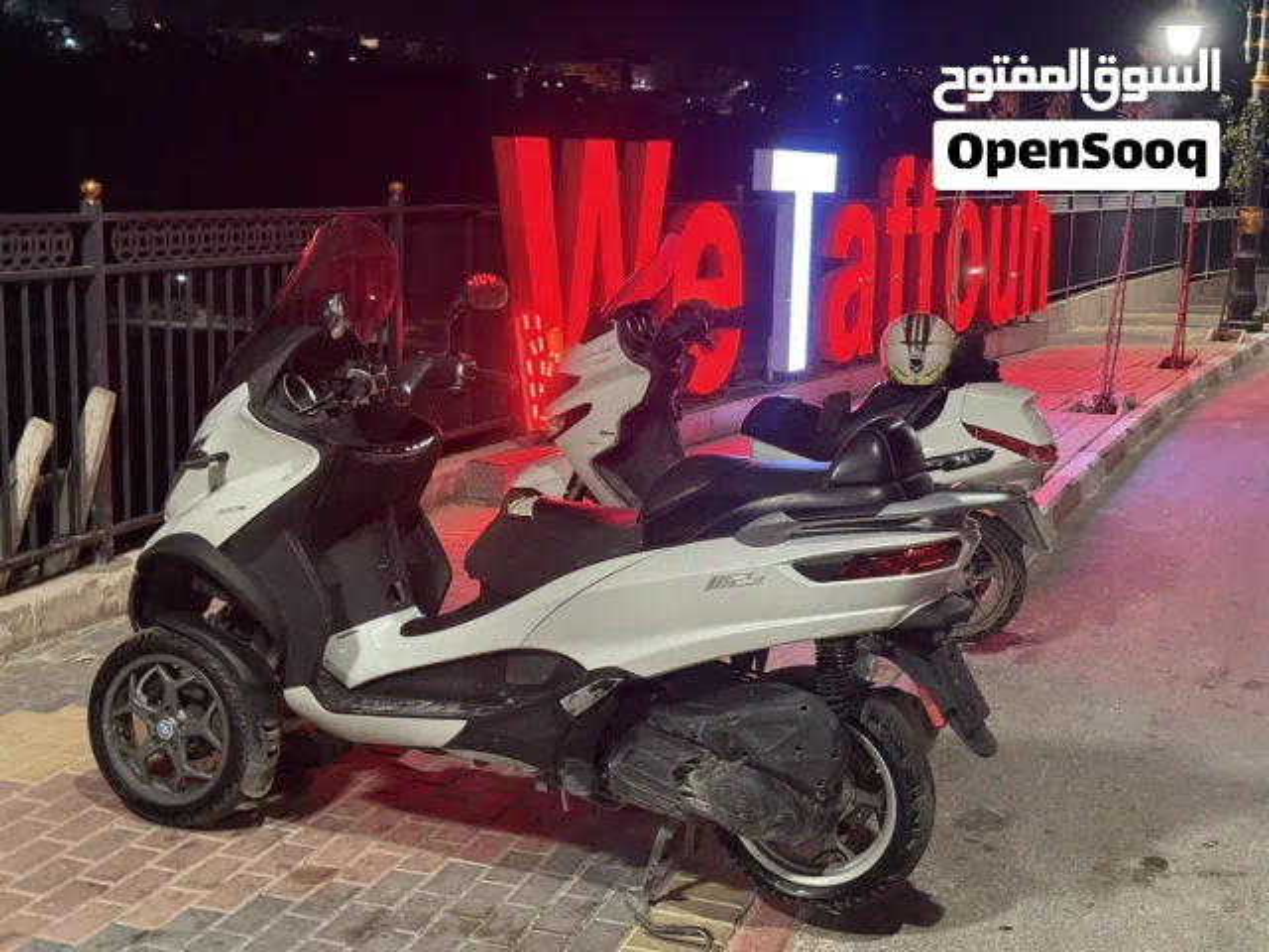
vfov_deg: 30.3
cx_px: 634
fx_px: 1760
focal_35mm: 48
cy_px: 476
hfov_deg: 39.7
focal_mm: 6.76
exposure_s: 1/33
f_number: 1.78
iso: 400
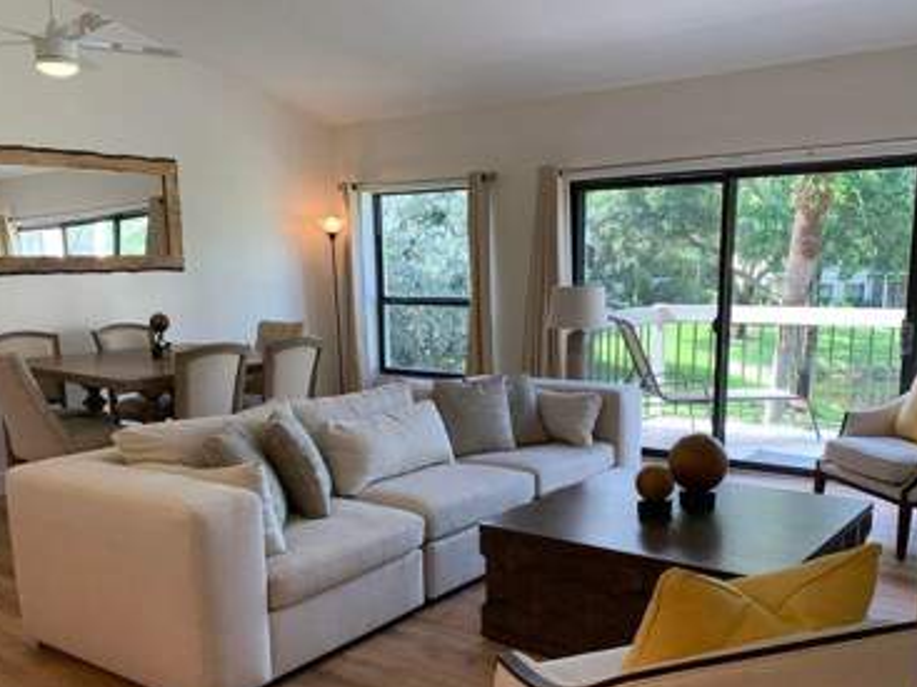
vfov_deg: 41.4
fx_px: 900
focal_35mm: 34
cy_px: 445
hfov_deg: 54.0
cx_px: 462
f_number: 1.8
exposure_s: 1/120
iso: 100
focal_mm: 4.25
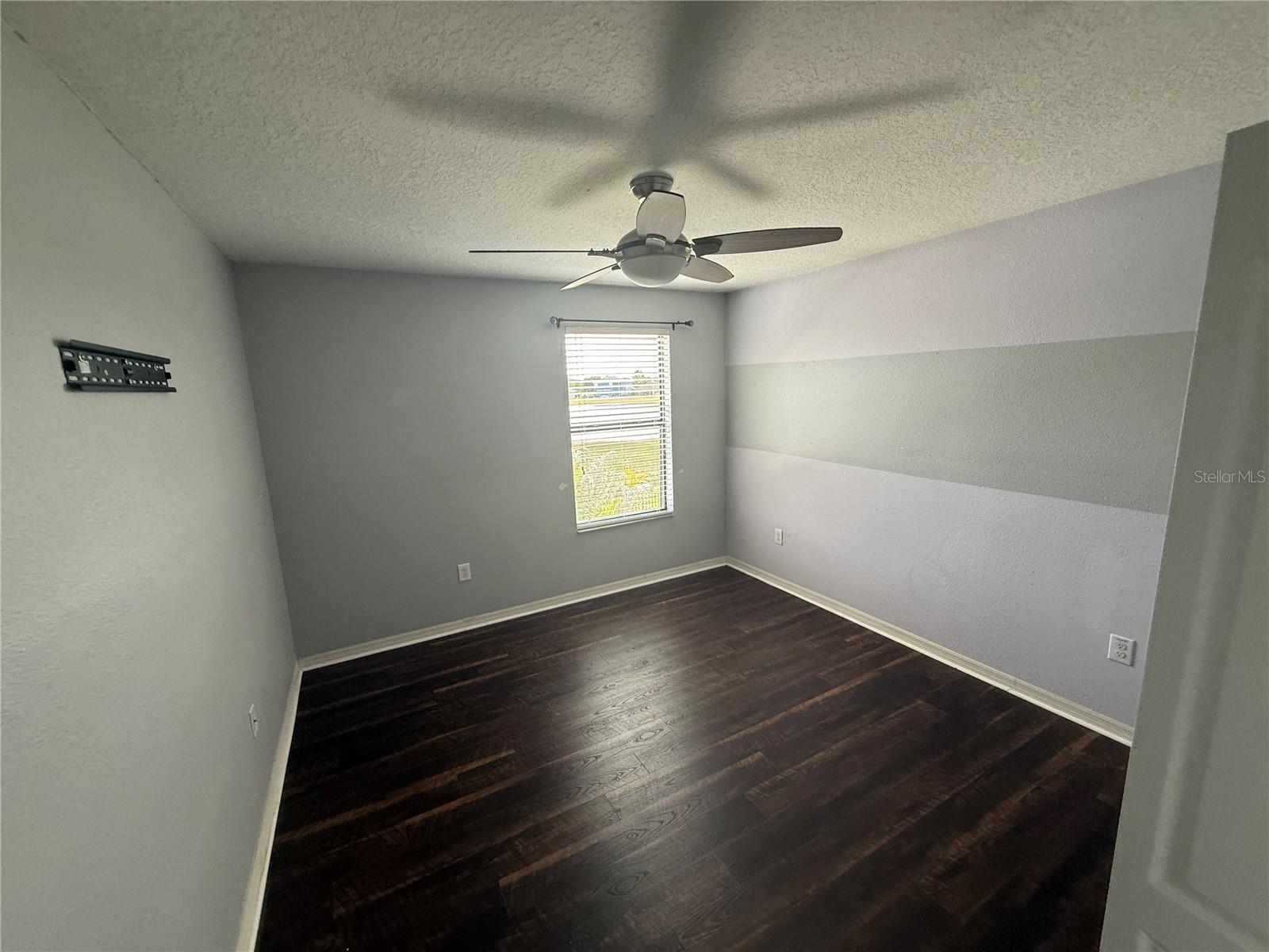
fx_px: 513
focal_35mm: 14
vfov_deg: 85.7
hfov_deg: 102.1
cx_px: 634
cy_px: 476
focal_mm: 2.22
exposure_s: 1/99
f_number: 2.2
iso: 125
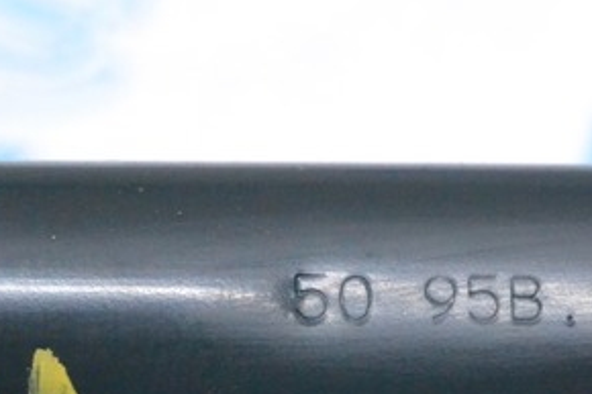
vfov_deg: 7.5
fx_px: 2993
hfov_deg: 11.2
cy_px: 335
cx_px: 627
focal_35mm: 182
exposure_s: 1/160
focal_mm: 55
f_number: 10
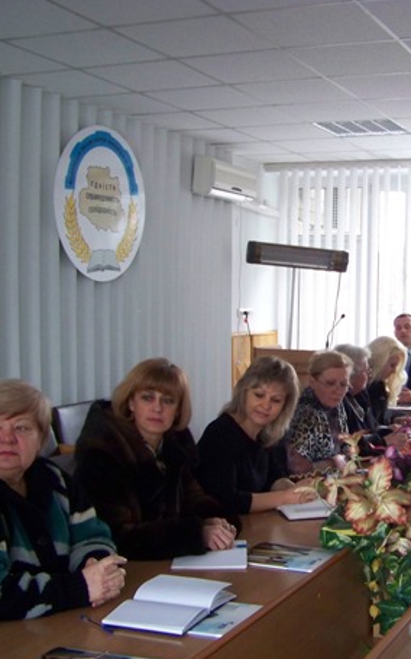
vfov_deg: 38.9
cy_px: 331
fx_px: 933
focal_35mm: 52
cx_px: 356
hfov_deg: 24.3
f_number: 2.8
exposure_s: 1/30
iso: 250
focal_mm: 5.85
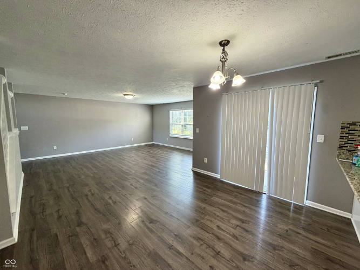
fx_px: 146
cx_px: 180
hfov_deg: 102.1
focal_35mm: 14
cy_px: 135
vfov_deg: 85.7
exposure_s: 1/60
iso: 250
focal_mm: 2.22
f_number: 2.2
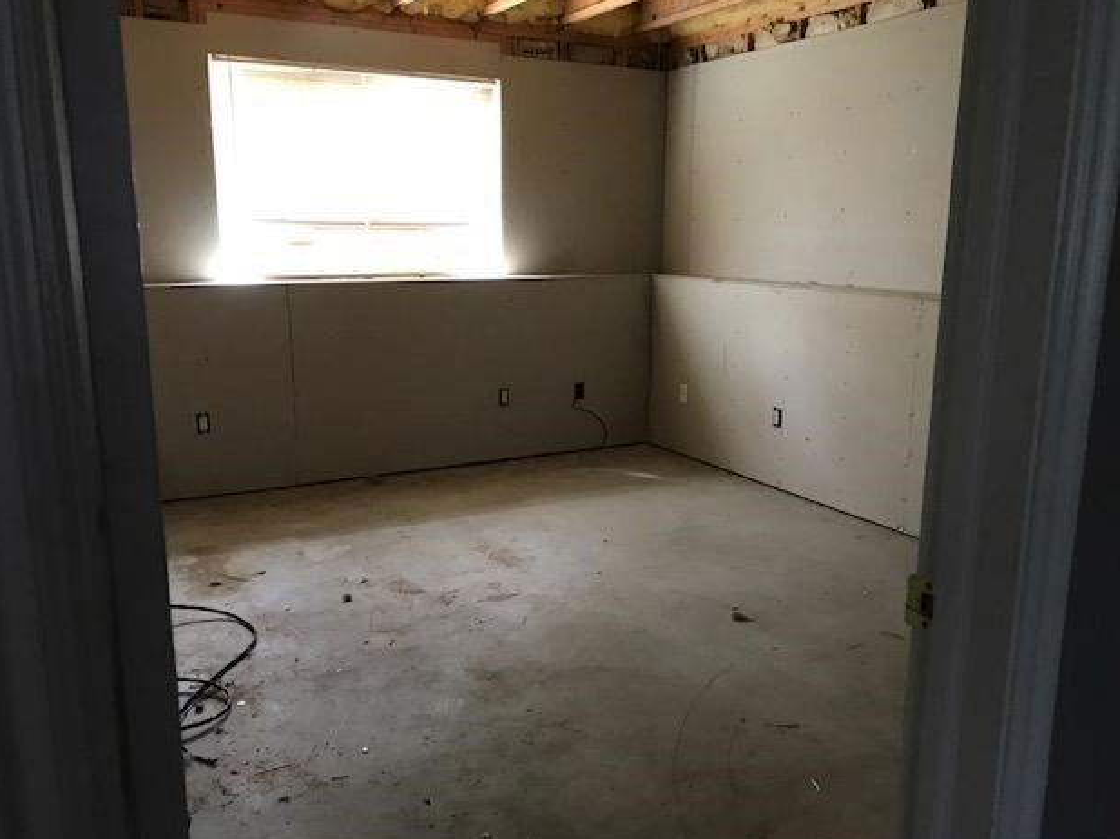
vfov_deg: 48.2
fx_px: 938
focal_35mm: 29
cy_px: 426
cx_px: 571
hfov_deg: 61.7
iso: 80
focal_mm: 3.99
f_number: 1.8
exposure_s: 1/15
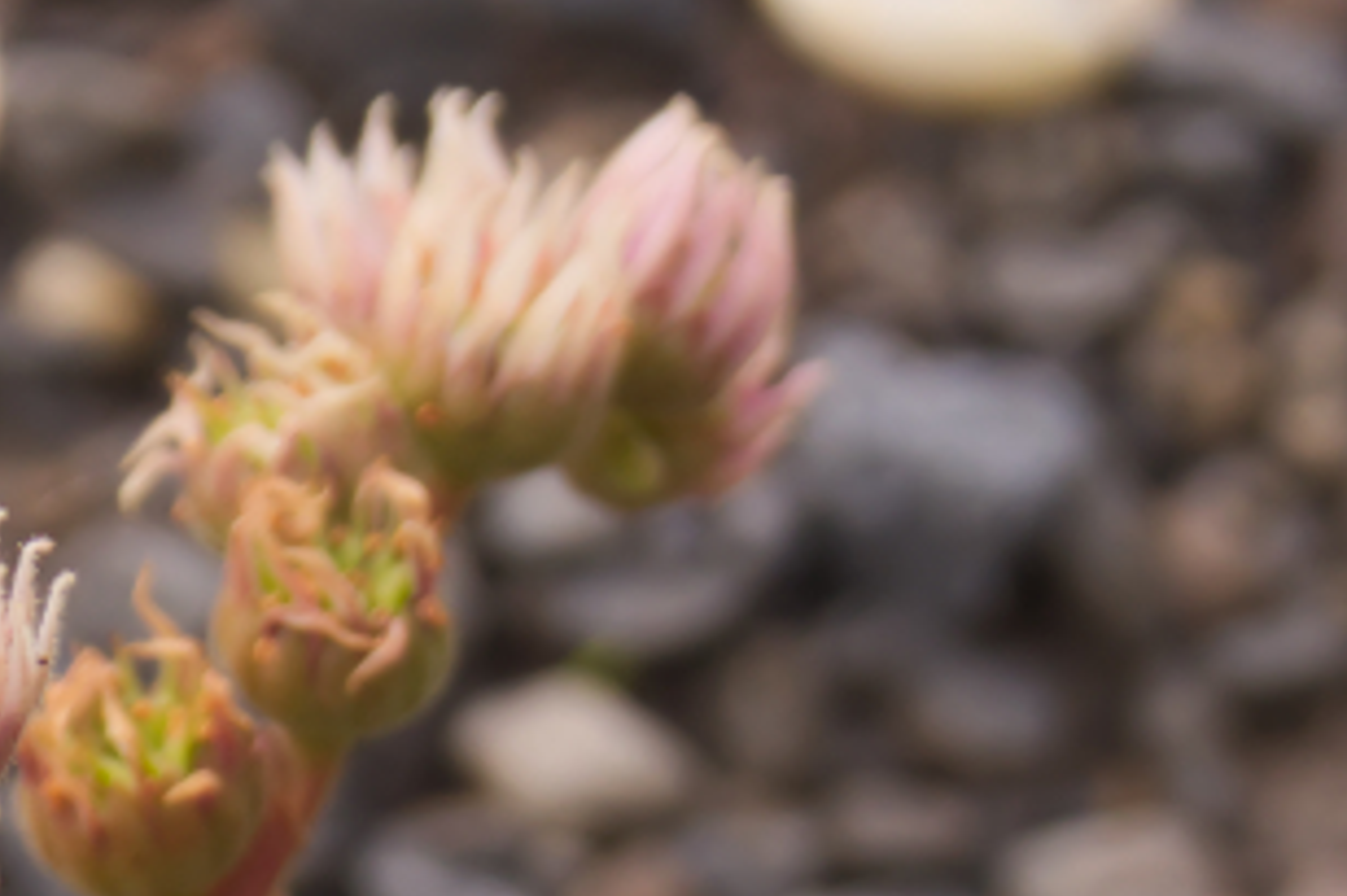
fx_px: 10919
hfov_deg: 7.0
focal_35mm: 292
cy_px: 1508
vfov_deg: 4.7
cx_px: -494
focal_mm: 50
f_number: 8
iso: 160
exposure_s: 1/80
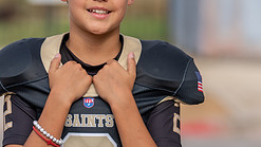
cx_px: 103
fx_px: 2346
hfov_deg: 6.4
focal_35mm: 339
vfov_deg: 3.6
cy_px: 103
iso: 100
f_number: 2.8
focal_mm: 126
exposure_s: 1/1000
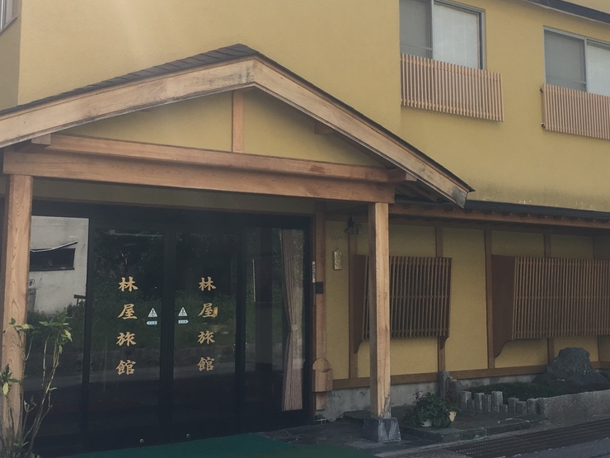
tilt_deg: +6.4
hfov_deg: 40.3
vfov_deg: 30.8
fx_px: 828
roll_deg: +2.0
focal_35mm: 47
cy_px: 189
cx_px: 350
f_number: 2.2
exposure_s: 1/574
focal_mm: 4.15
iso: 25
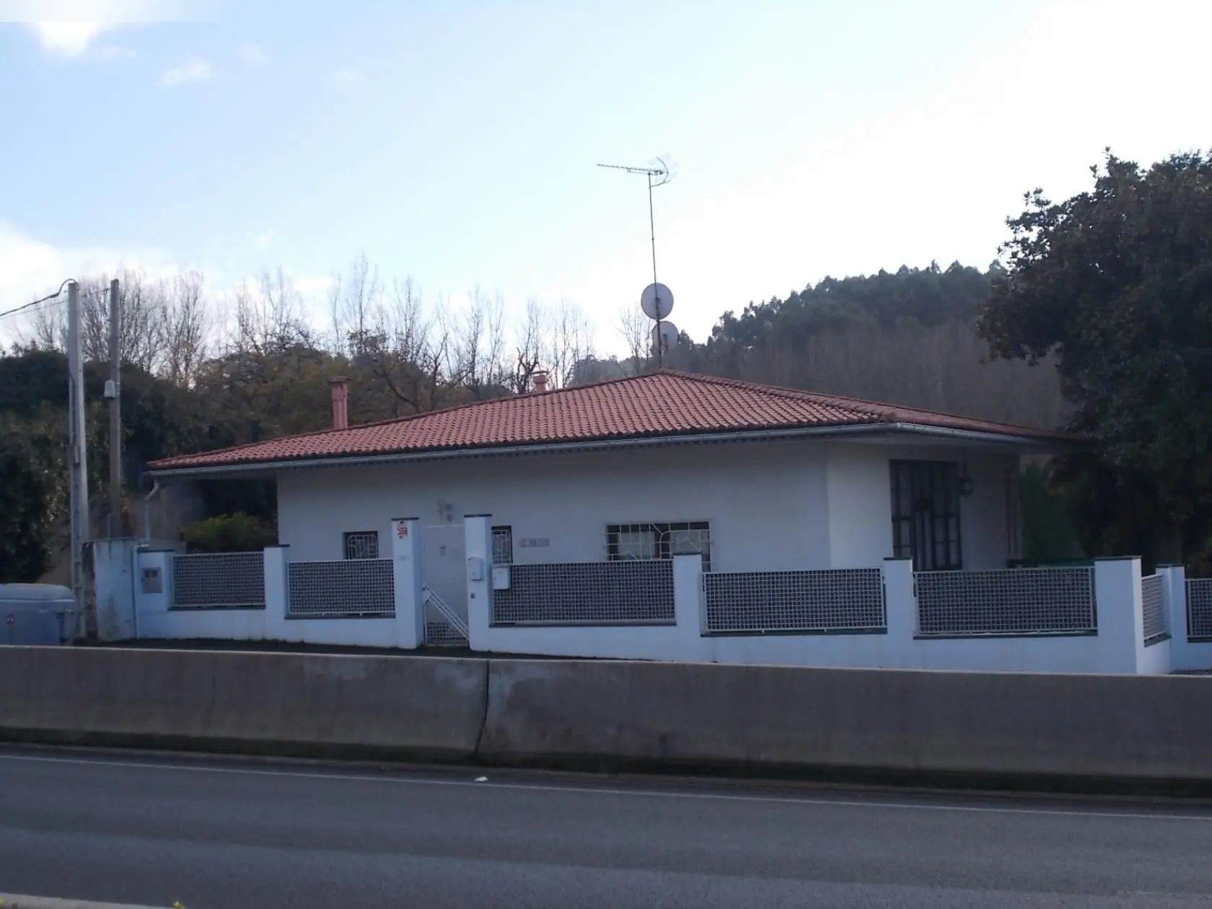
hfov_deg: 38.2
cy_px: 454
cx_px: 606
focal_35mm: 50
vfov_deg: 29.1
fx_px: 1751
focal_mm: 9
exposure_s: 1/320
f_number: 4.5
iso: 80
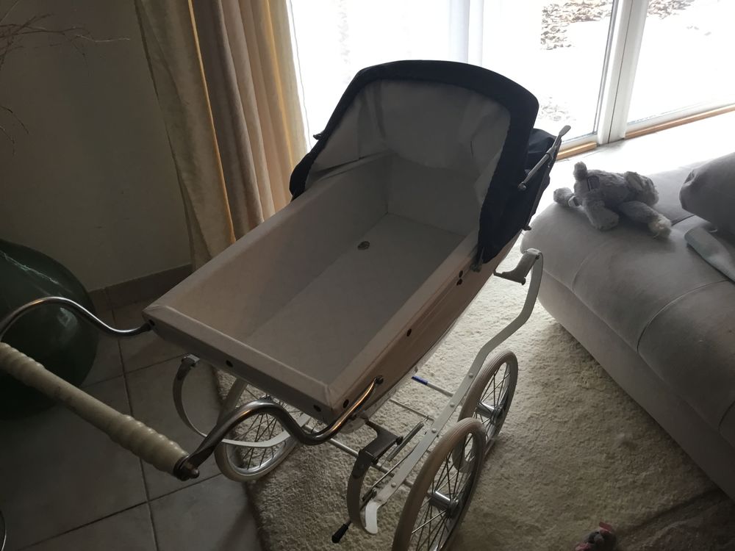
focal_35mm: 31
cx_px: 368
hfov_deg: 58.4
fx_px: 658
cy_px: 276
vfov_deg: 45.4
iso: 64
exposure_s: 1/33
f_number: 2.4
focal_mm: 3.3
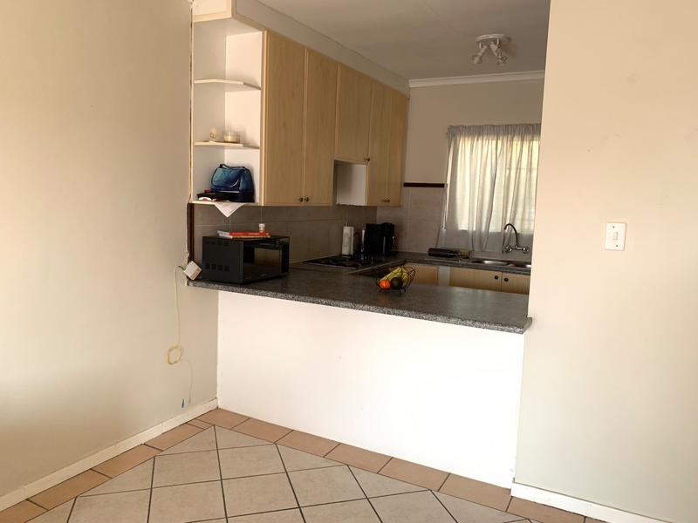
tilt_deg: -5.7
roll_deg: -2.2
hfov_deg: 67.3
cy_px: 262
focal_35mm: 26
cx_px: 349
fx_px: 524
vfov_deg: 53.1
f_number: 1.8
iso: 80
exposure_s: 1/121
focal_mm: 4.25
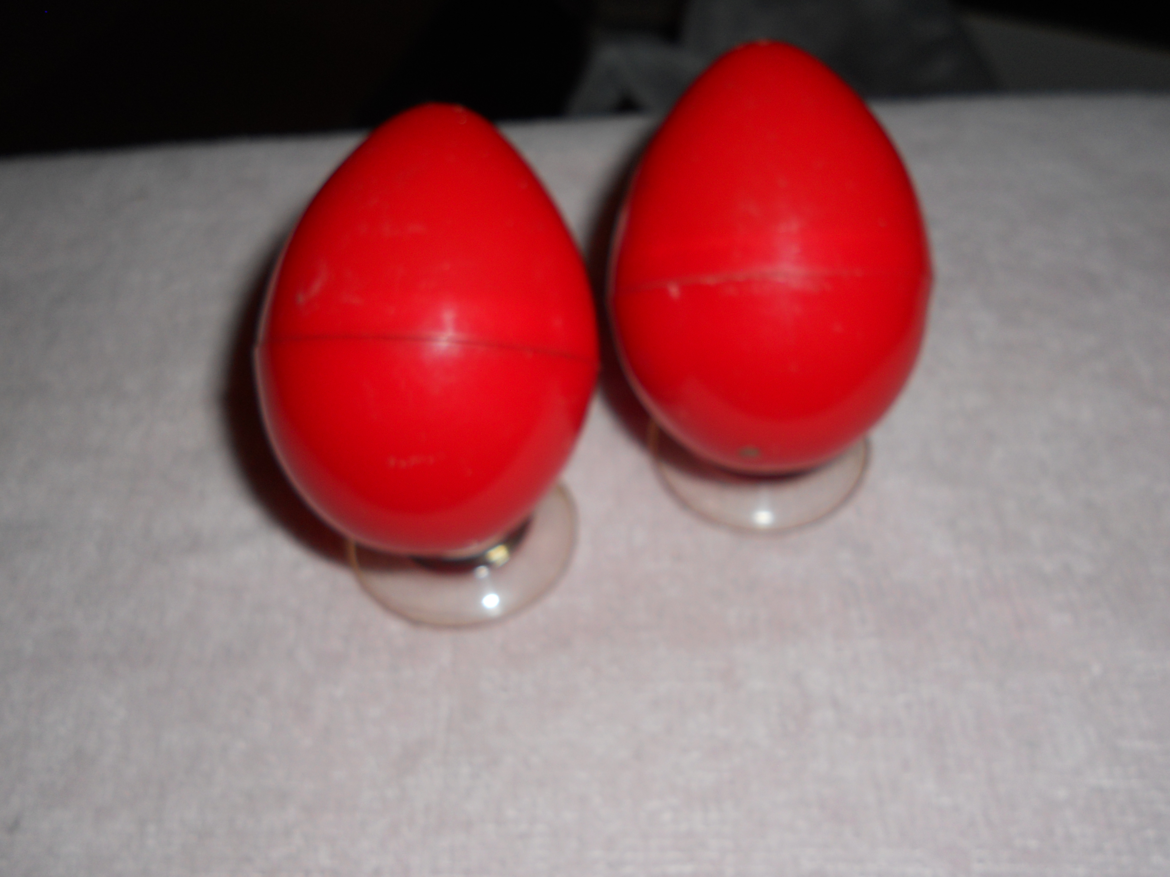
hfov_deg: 56.8
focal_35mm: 32
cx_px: 585
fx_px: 1082
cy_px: 438
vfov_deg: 44.2
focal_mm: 5.8
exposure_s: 1/25
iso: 80
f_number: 8.8
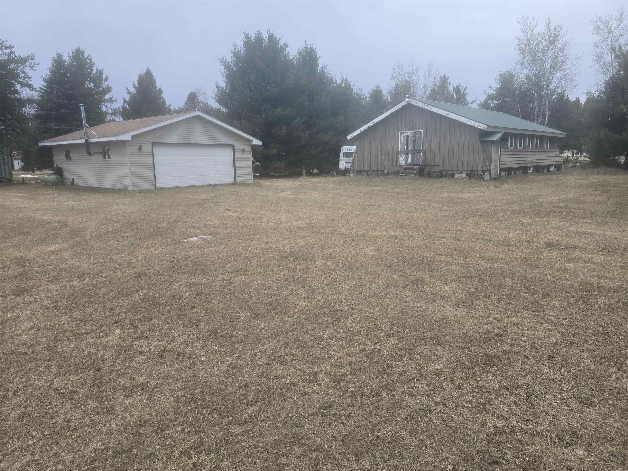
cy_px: 236
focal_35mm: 23
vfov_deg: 58.9
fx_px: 417
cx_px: 314
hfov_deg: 73.9
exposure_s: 1/180
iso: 40
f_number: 1.7
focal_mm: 6.3
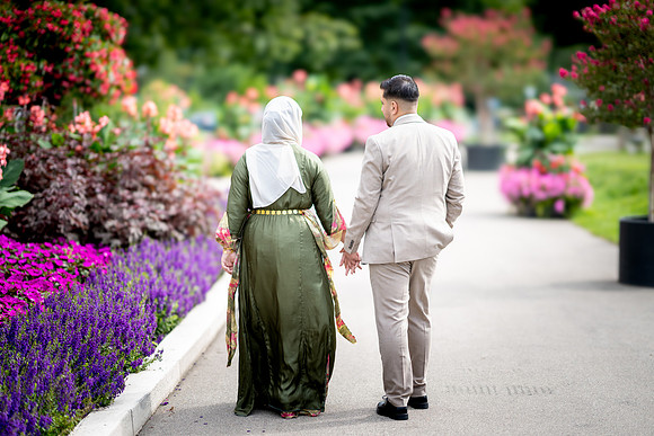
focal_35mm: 85
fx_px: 1544
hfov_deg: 23.9
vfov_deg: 16.1
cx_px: 327
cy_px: 218
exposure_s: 1/2500
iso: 100
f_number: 1.4
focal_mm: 85
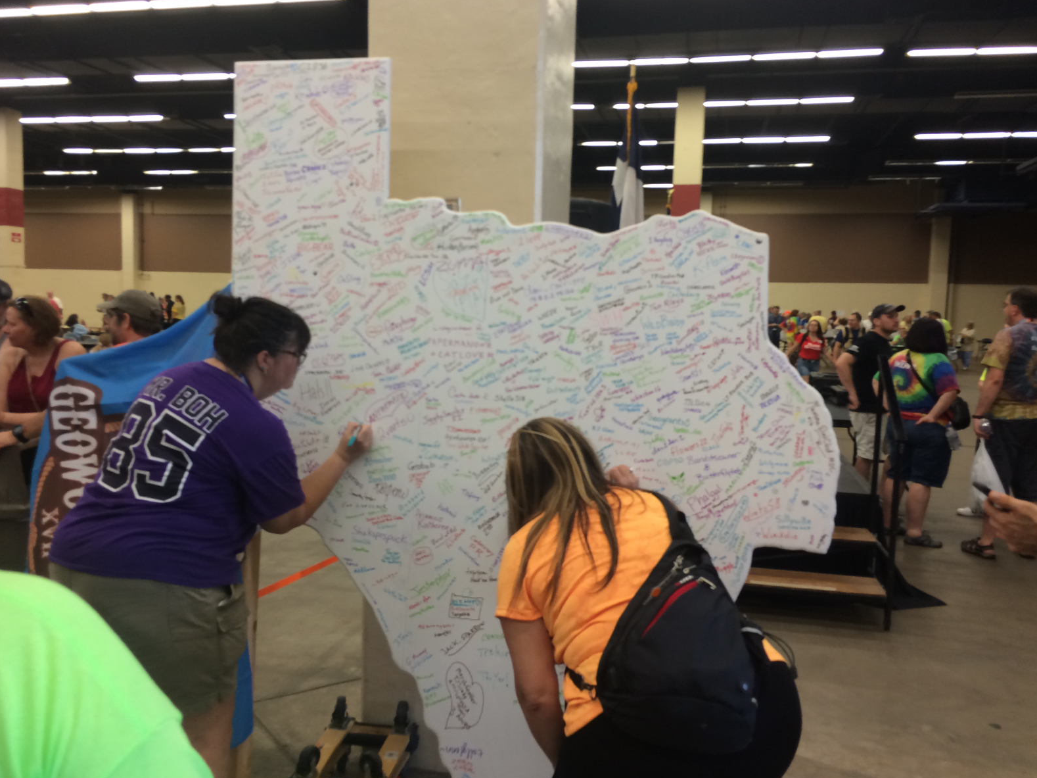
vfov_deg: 46.8
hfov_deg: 60.0
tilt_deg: -10.2
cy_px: 379
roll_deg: -1.3
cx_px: 503
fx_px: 899
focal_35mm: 30
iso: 50
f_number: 2.2
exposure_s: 1/30
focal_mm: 4.15
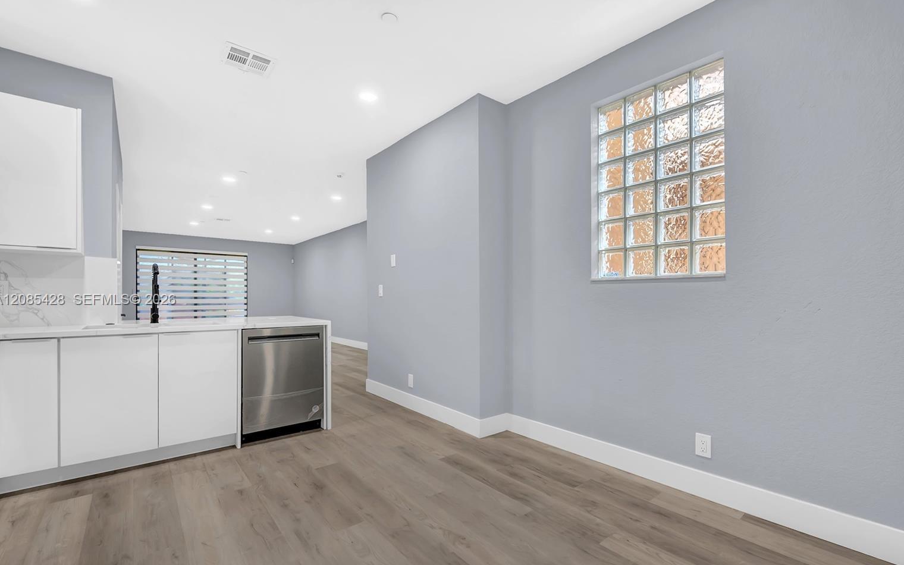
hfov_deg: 101.4
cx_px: 466
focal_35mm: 15
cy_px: 301
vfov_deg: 74.7
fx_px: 370
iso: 640
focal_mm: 14
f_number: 8
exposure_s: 1/50
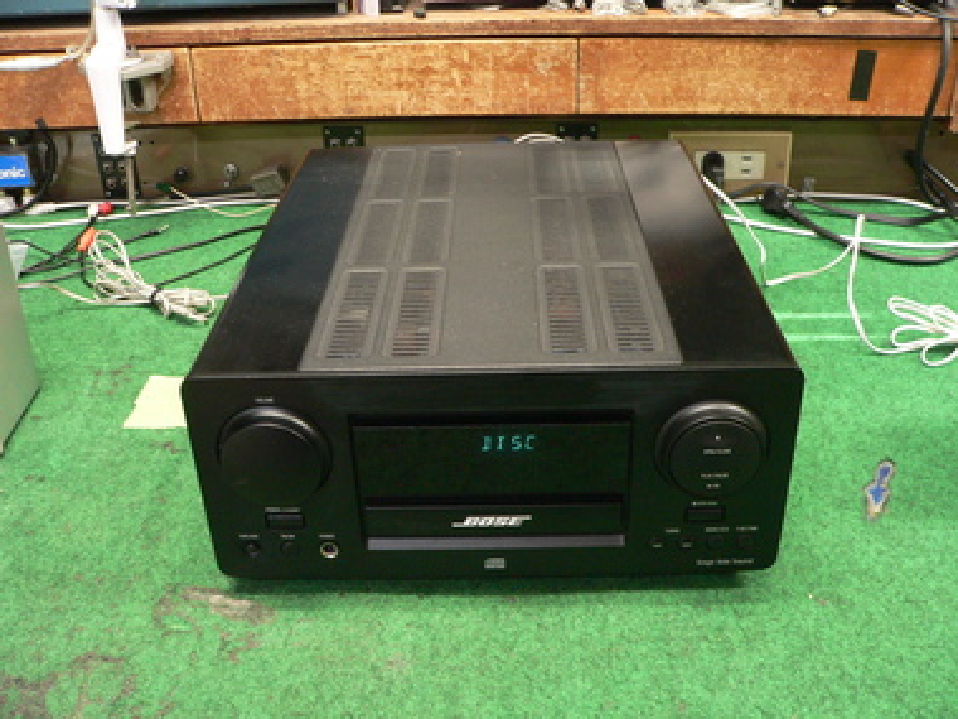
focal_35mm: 36
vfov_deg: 39.7
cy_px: 360
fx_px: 996
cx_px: 479
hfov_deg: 51.4
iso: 200
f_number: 2.8
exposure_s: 1/6
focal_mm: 6
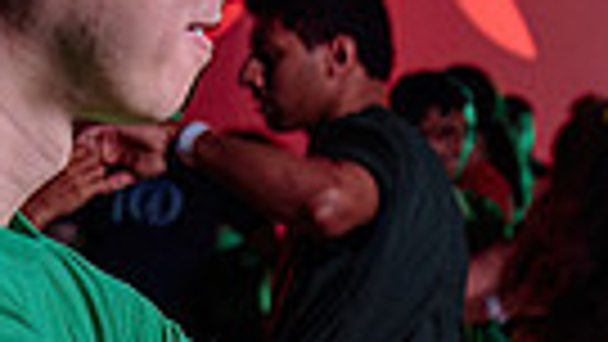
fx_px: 2854
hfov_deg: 10.8
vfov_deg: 6.9
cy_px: 277
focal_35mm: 177
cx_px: 1326
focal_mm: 32
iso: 1000
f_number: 2.8
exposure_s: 1/60
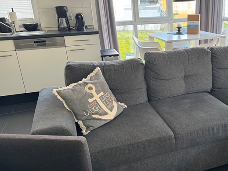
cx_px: 168
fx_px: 244
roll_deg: +1.8
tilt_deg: -20.4
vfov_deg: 38.6
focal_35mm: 37
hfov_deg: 48.4
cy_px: 95
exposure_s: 1/121
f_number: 1.78
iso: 125
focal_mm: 6.76
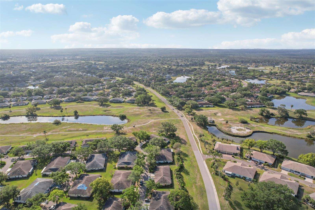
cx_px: 158
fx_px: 192
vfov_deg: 57.2
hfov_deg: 78.6
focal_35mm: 22
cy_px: 105
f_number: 2.8
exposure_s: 1/3000
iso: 100
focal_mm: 8.4
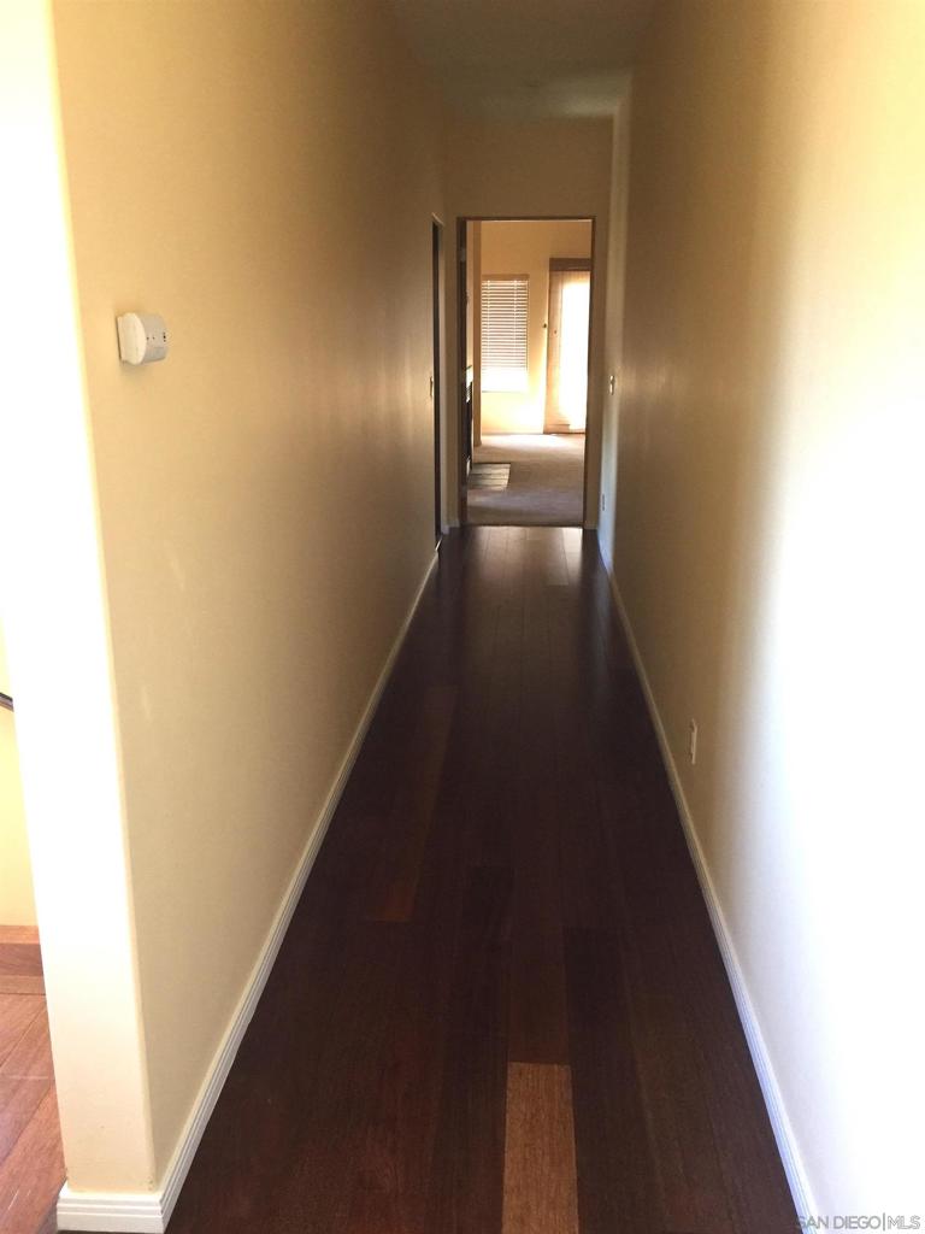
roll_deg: +0.1
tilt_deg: -14.5
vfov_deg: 61.7
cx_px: 462
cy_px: 617
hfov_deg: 48.2
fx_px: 1033
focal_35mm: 29
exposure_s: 1/15
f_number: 2.2
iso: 80
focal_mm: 4.15
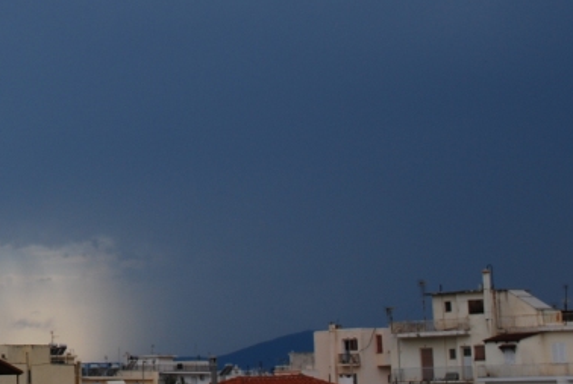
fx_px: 1944
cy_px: -17
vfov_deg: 11.1
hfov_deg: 16.0
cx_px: -153
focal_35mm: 122
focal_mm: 30
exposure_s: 1/200
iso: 100
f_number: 7.1
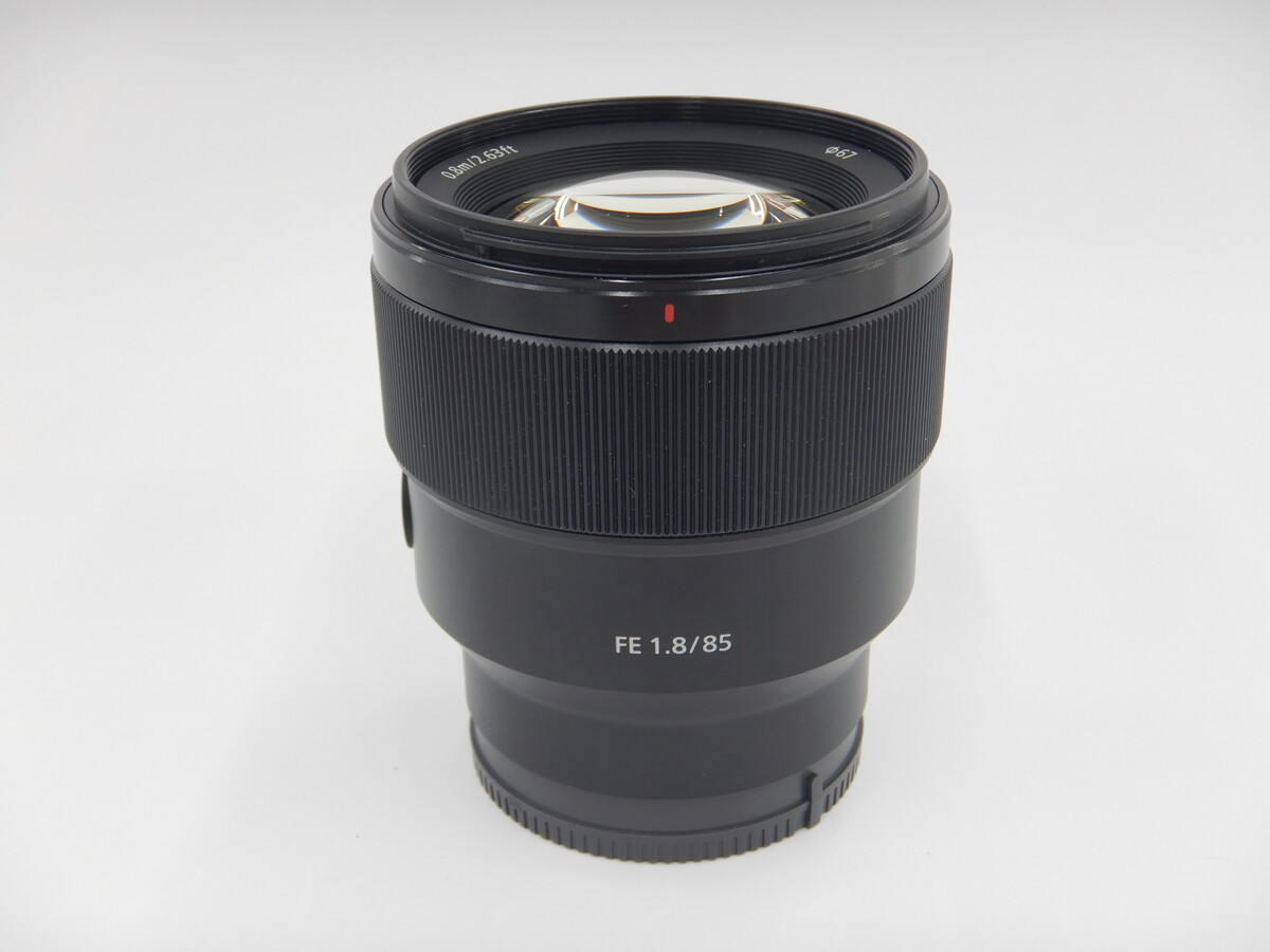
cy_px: 476
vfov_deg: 32.9
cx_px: 635
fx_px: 1614
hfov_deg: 42.9
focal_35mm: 44
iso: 125
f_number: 4.3
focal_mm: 7.8
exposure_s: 1/30
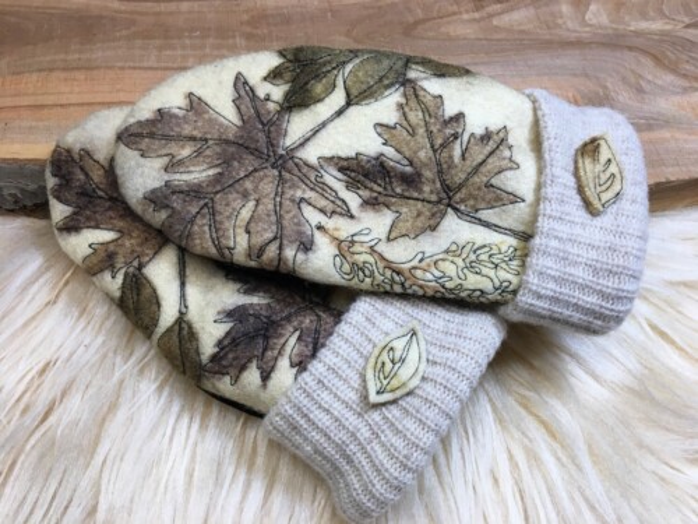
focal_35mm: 29
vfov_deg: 48.2
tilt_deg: -66.3
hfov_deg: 61.7
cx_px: 349
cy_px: 262
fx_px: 585
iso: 25
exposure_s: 1/40
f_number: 2.2
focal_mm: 4.15
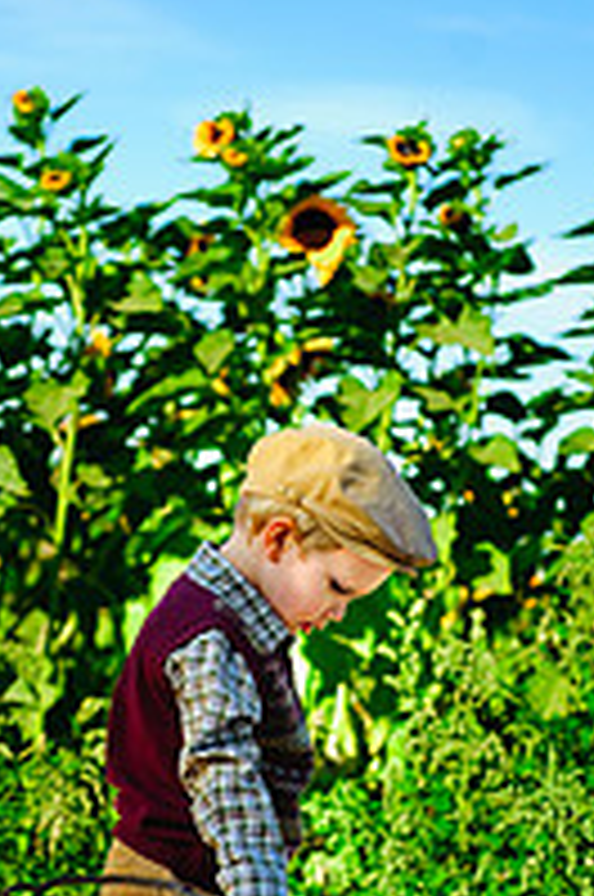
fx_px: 3924
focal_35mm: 158
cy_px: 666
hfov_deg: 8.7
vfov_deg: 13.0
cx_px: 223
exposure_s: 1/2000
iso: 500
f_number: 3.5
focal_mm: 70
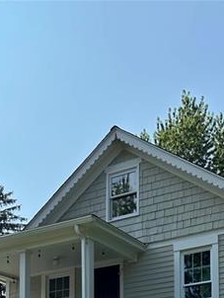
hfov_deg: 24.0
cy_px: 378
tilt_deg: +8.0
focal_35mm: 61
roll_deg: +0.9
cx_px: 148
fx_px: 526
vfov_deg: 27.1
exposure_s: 1/3247
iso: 80
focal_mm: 6.86
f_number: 1.78
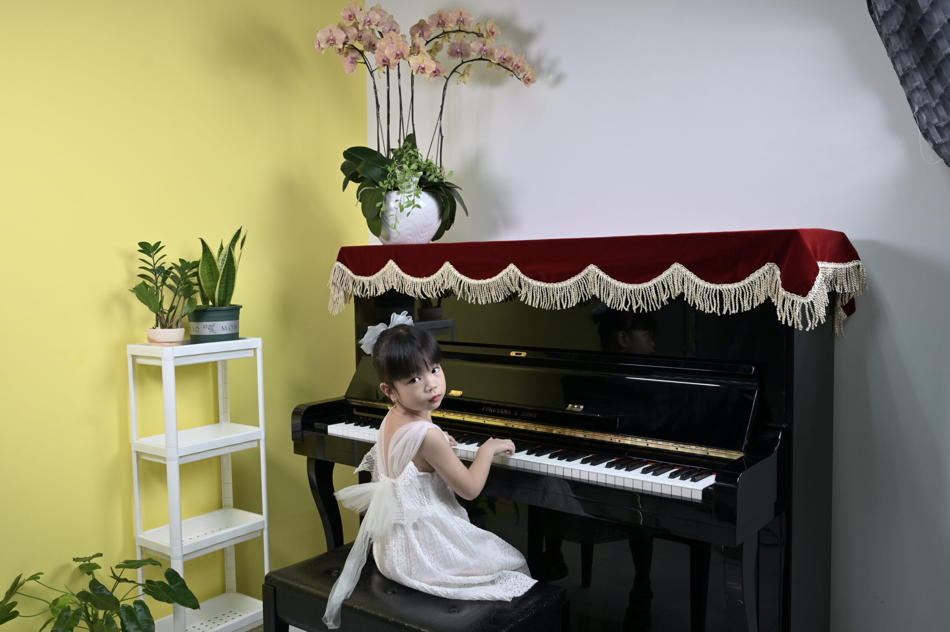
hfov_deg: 61.1
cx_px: 475
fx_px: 804
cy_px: 316
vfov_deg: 42.9
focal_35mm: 30
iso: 320
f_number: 5
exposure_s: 1/100
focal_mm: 30.5
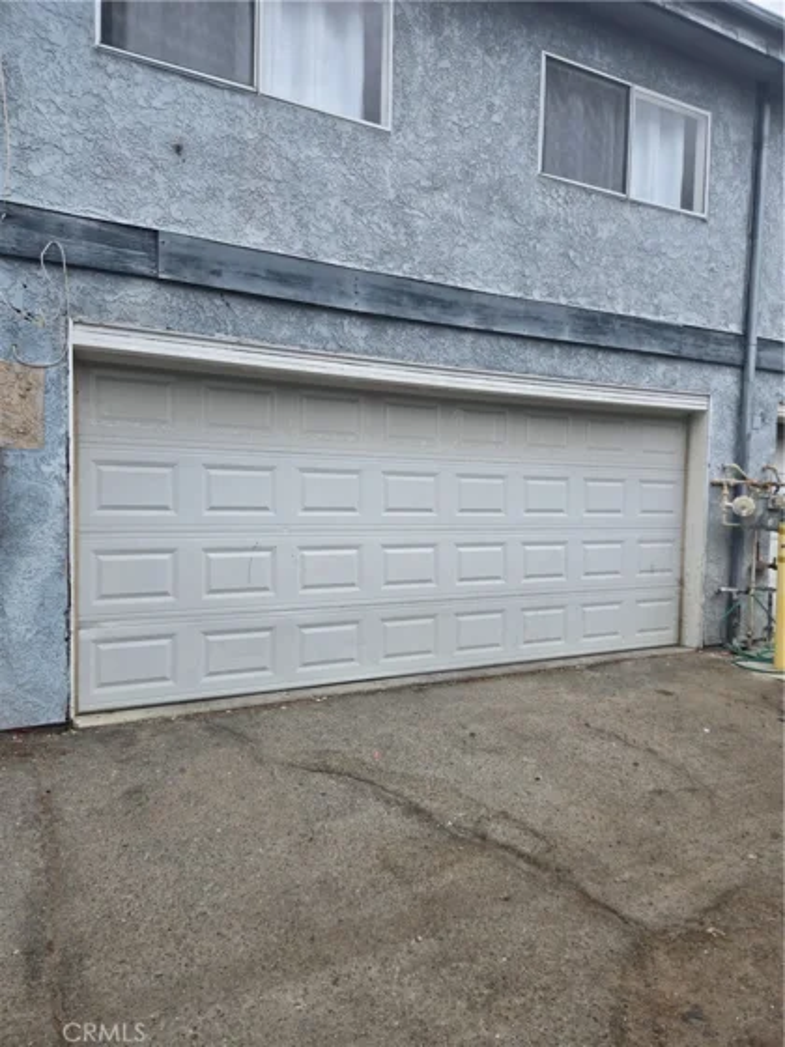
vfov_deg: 73.9
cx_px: 392
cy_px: 524
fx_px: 695
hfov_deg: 58.9
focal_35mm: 23
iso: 25
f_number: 1.8
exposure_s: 1/1414
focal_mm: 5.4
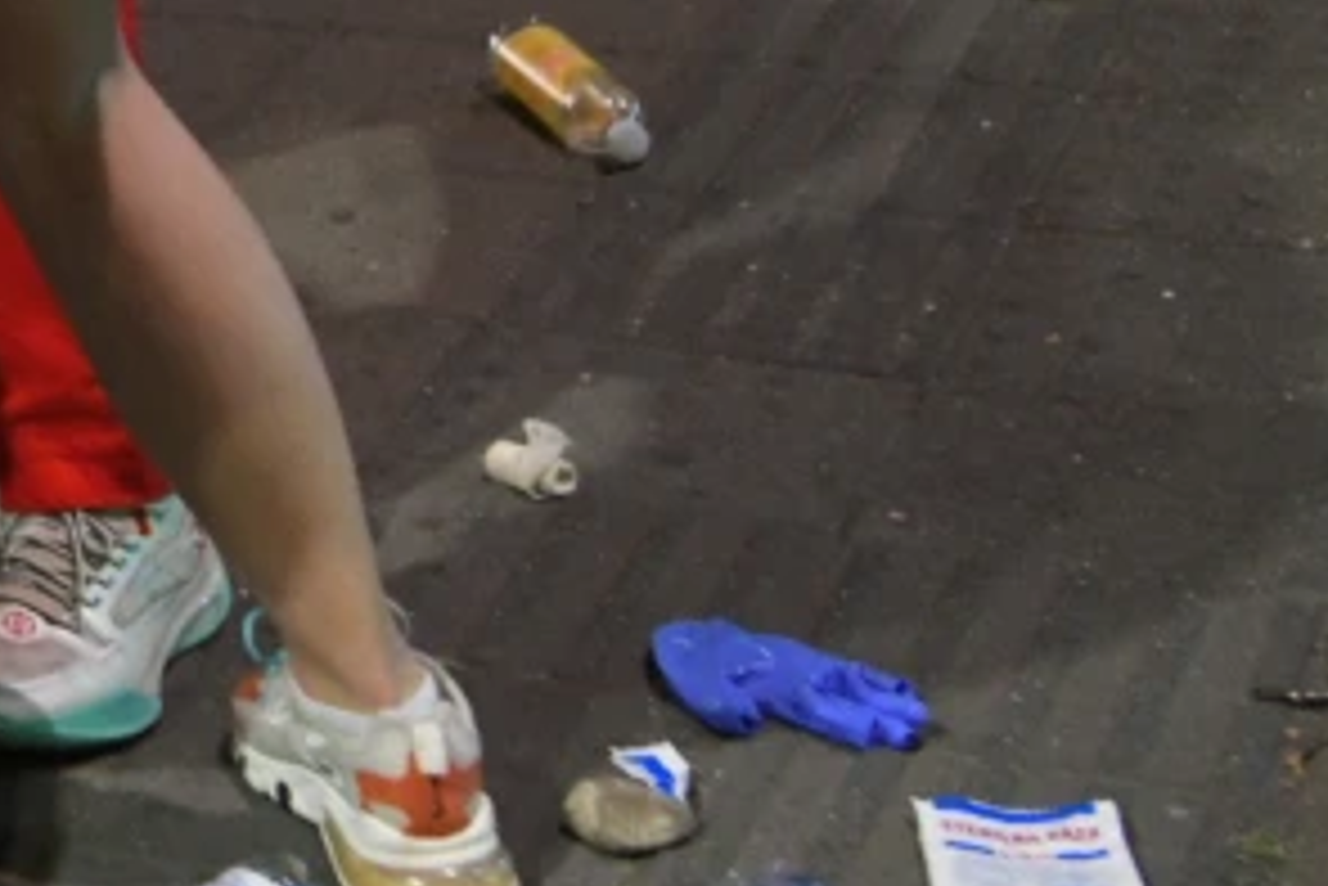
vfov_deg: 9.6
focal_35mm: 139
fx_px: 5130
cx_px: -918
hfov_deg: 13.5
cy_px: -412
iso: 6400
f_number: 3.5
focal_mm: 40
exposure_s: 1/160
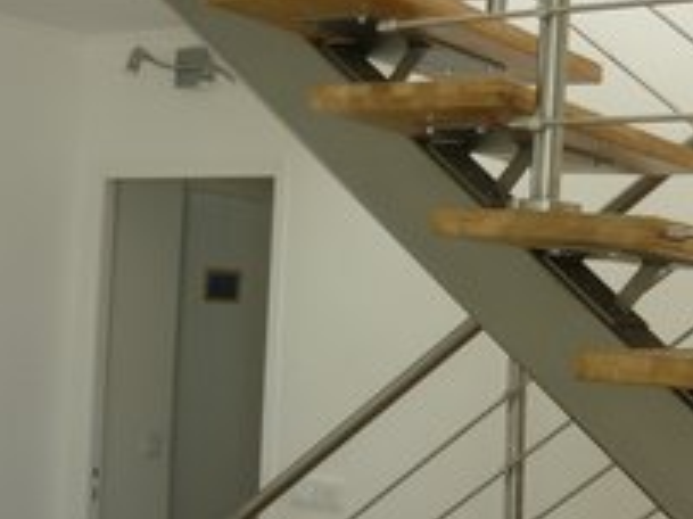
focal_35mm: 65
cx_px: 399
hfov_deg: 29.8
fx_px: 1301
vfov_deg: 22.6
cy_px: 270
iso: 100
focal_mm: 5.5
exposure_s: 1/80
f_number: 2.8
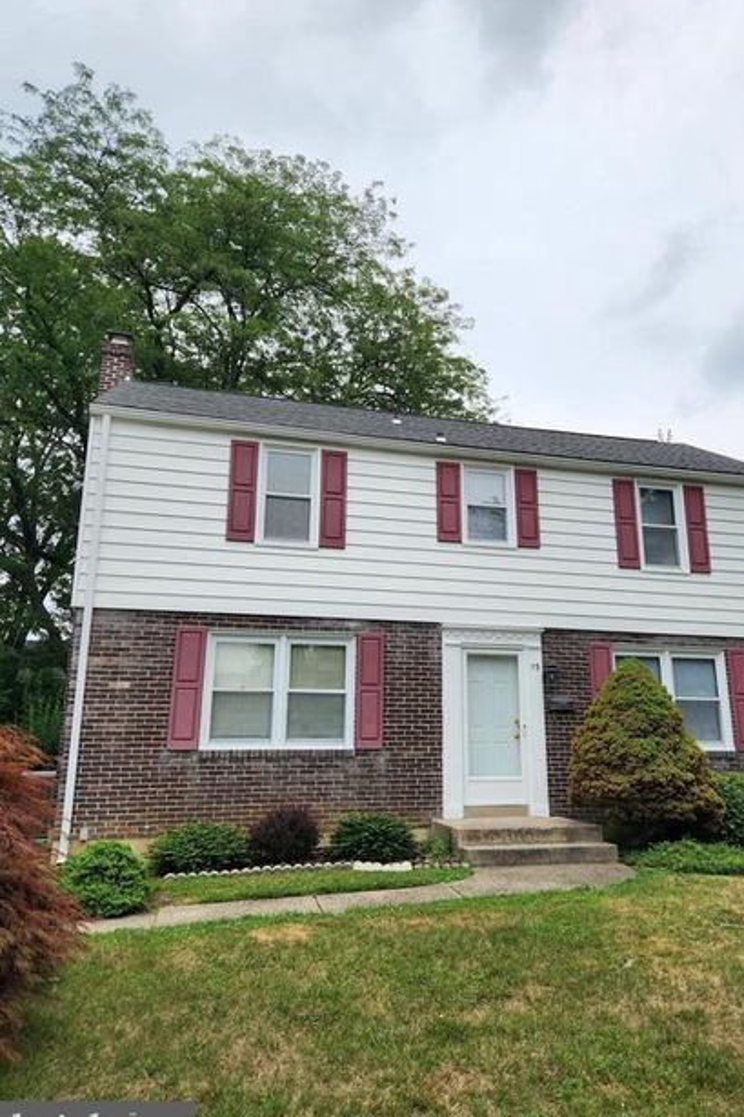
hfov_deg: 49.2
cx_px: 453
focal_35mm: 26
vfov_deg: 69.4
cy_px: 559
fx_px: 806
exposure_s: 1/1497
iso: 20
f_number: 1.8
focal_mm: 5.4
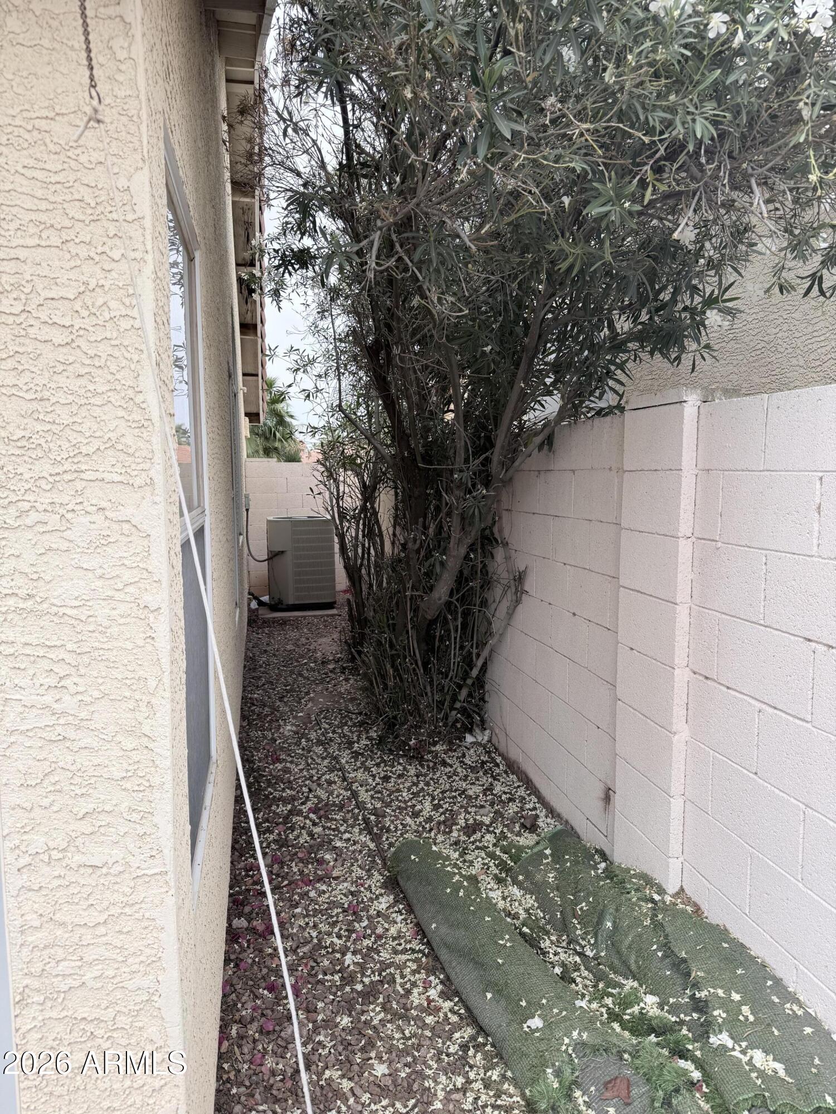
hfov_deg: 56.8
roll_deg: +0.0
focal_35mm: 24
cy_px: 557
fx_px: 773
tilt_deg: -4.9
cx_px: 418
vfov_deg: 71.6
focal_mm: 6.76
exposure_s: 1/2299
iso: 80
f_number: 1.78
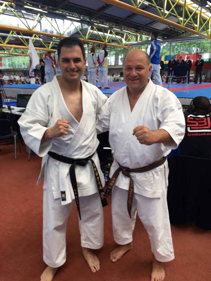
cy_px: 140
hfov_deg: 48.2
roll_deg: -1.0
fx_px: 236
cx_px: 106
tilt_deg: -15.9
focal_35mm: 29
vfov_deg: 61.7
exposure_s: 1/100
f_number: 2.2
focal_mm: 4.15
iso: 32
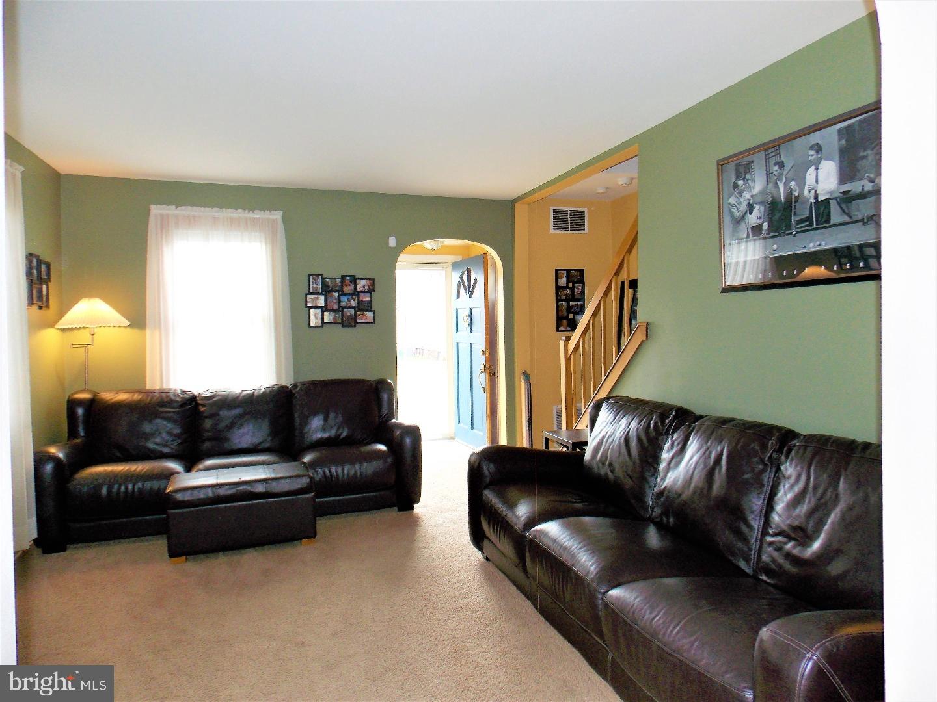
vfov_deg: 58.9
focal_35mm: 23
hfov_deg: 73.9
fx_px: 623
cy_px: 351
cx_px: 468
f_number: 3.1
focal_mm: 4
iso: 100
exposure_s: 1/30
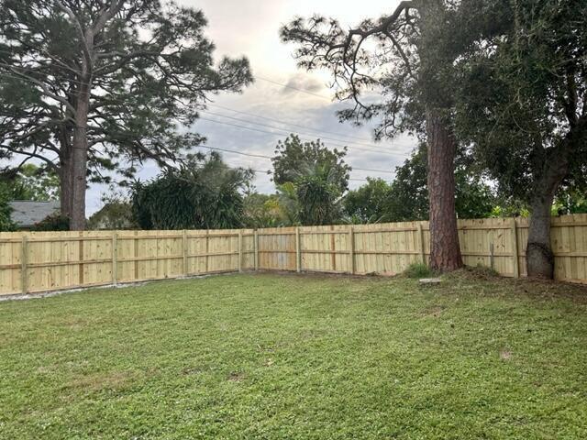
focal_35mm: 24
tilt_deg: +0.4
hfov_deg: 71.6
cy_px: 220
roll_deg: +1.9
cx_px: 294
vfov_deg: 56.8
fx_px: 407
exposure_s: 1/1171
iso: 80
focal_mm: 6.86
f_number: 1.78
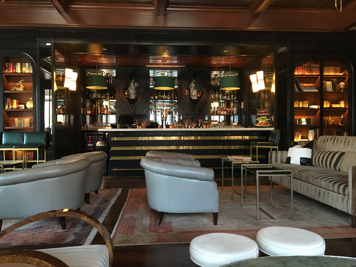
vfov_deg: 48.2
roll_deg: +0.0
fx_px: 298
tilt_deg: -0.5
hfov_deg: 61.7
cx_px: 178
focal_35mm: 29
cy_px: 134
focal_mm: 4.15
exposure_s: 1/30
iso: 200
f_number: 2.2
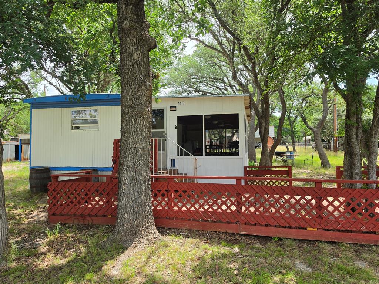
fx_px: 252
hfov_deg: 73.9
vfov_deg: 58.9
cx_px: 190
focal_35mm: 23
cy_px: 142
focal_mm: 6.5
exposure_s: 1/2384
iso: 64
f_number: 1.4
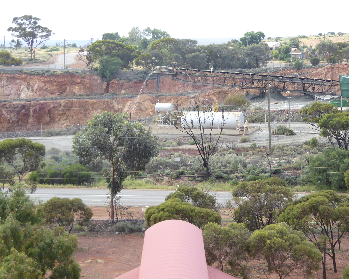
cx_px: 186
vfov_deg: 12.6
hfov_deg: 15.8
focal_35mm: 122
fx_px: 1260
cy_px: 139
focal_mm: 19
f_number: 5.1
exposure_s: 1/125
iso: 80
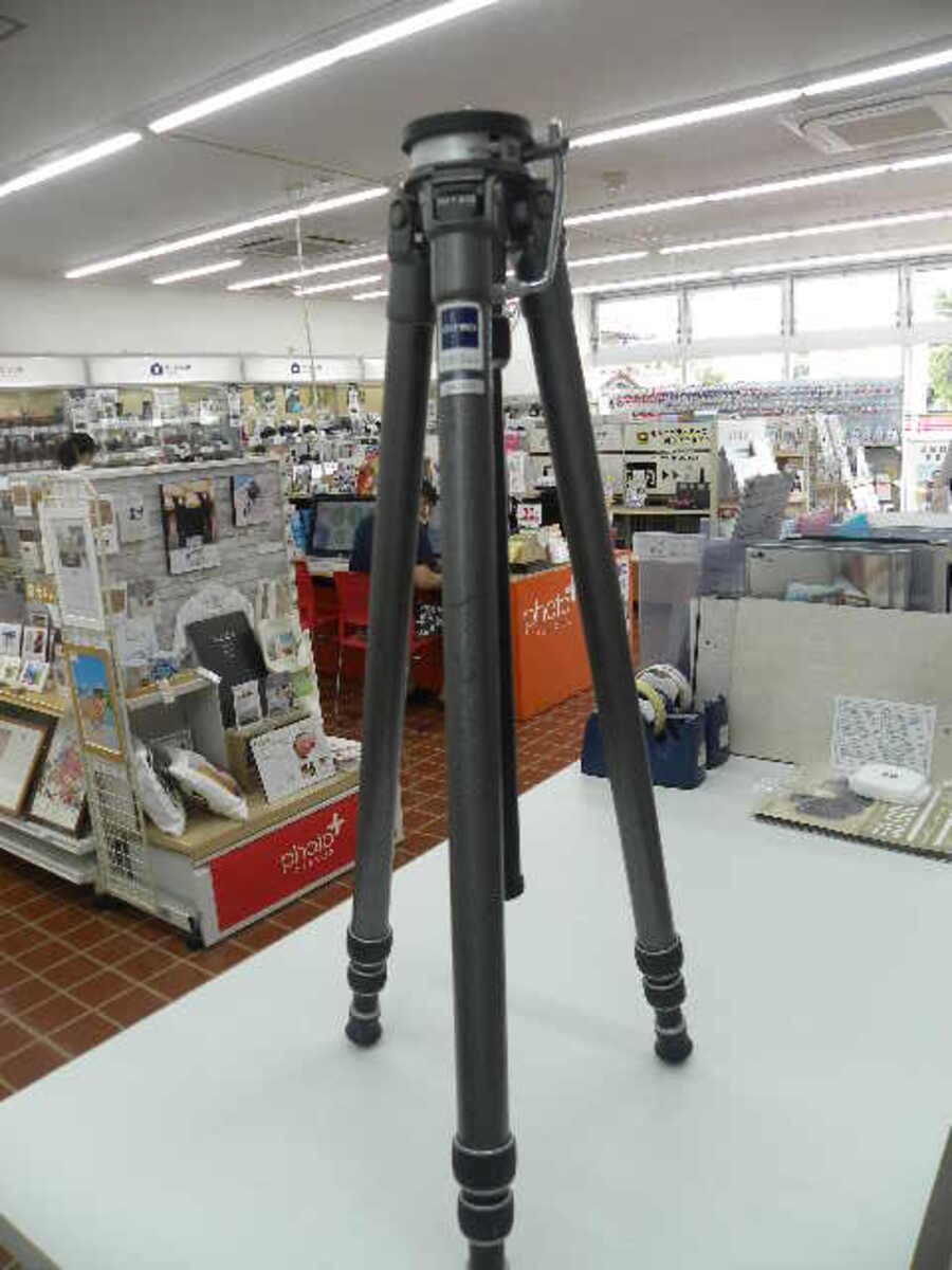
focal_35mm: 26
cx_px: 476
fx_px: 953
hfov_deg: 53.1
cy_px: 635
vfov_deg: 67.3
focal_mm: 4.6
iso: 64
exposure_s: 1/64.1
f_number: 3.2
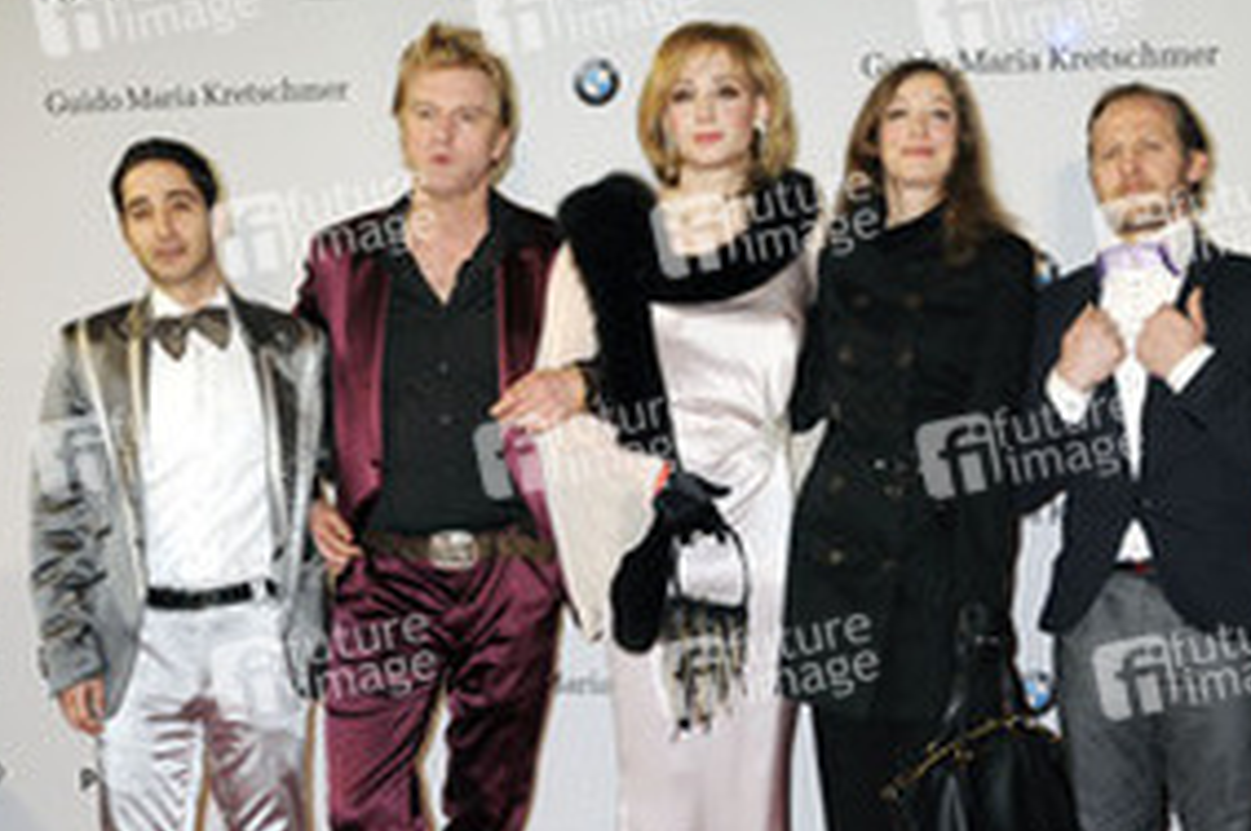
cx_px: 648
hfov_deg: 38.9
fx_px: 1770
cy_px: 557
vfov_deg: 26.3
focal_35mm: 51
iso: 1250
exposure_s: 1/125
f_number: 5.6
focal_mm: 32
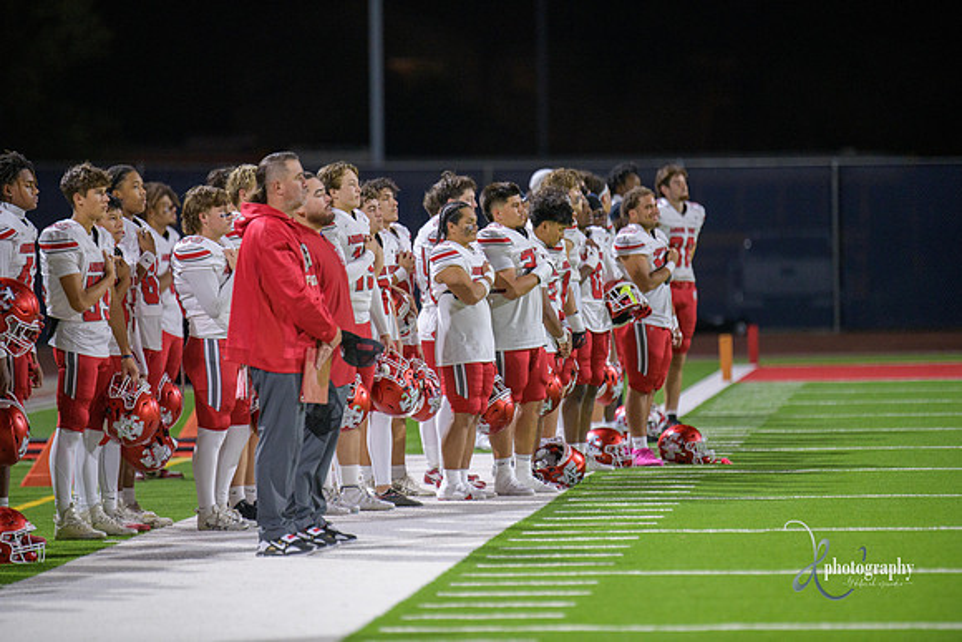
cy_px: 321
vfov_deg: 4.6
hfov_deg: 6.9
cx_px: 481
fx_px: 8018
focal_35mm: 300
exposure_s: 1/250
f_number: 2.8
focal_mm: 300
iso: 1250
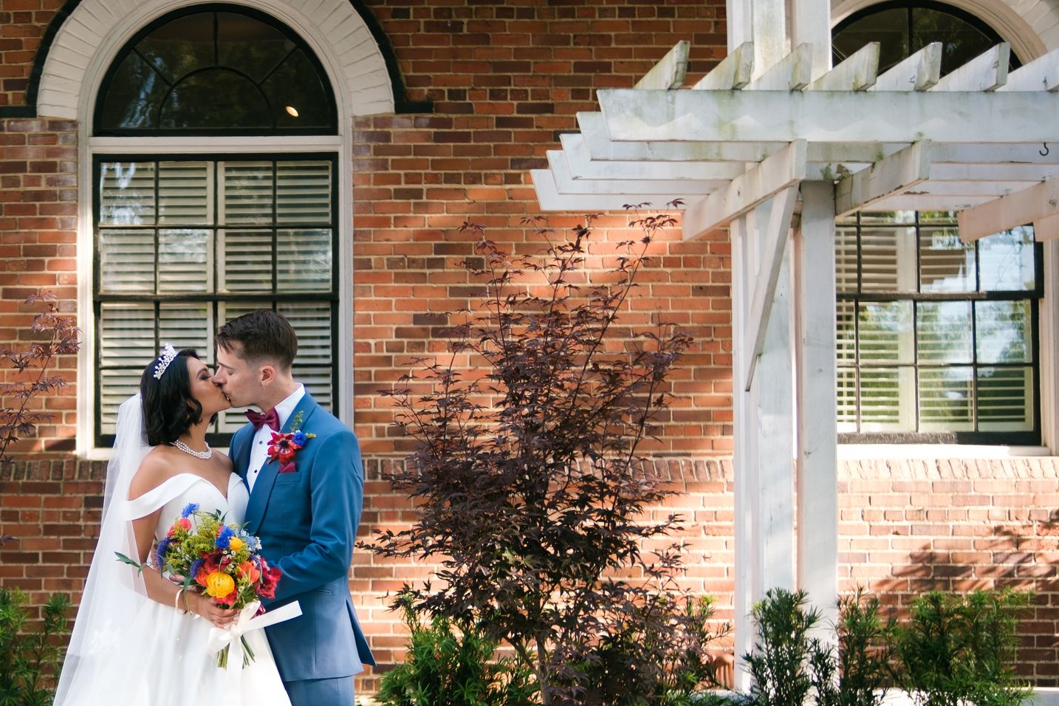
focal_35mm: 61
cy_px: 409
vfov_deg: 22.2
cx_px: 162
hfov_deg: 31.7
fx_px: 1794
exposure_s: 1/500
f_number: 1.4
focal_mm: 23
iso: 160
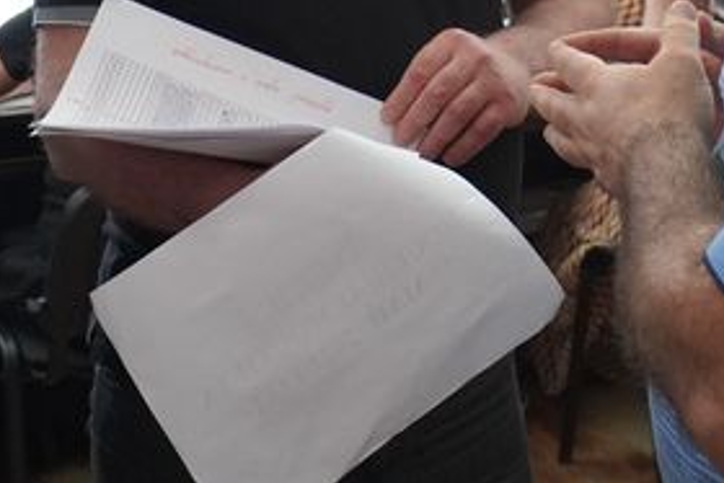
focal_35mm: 81
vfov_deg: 15.7
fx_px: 1638
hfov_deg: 24.9
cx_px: 279
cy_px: -203
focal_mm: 19
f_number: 4
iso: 3200
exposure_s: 1/160
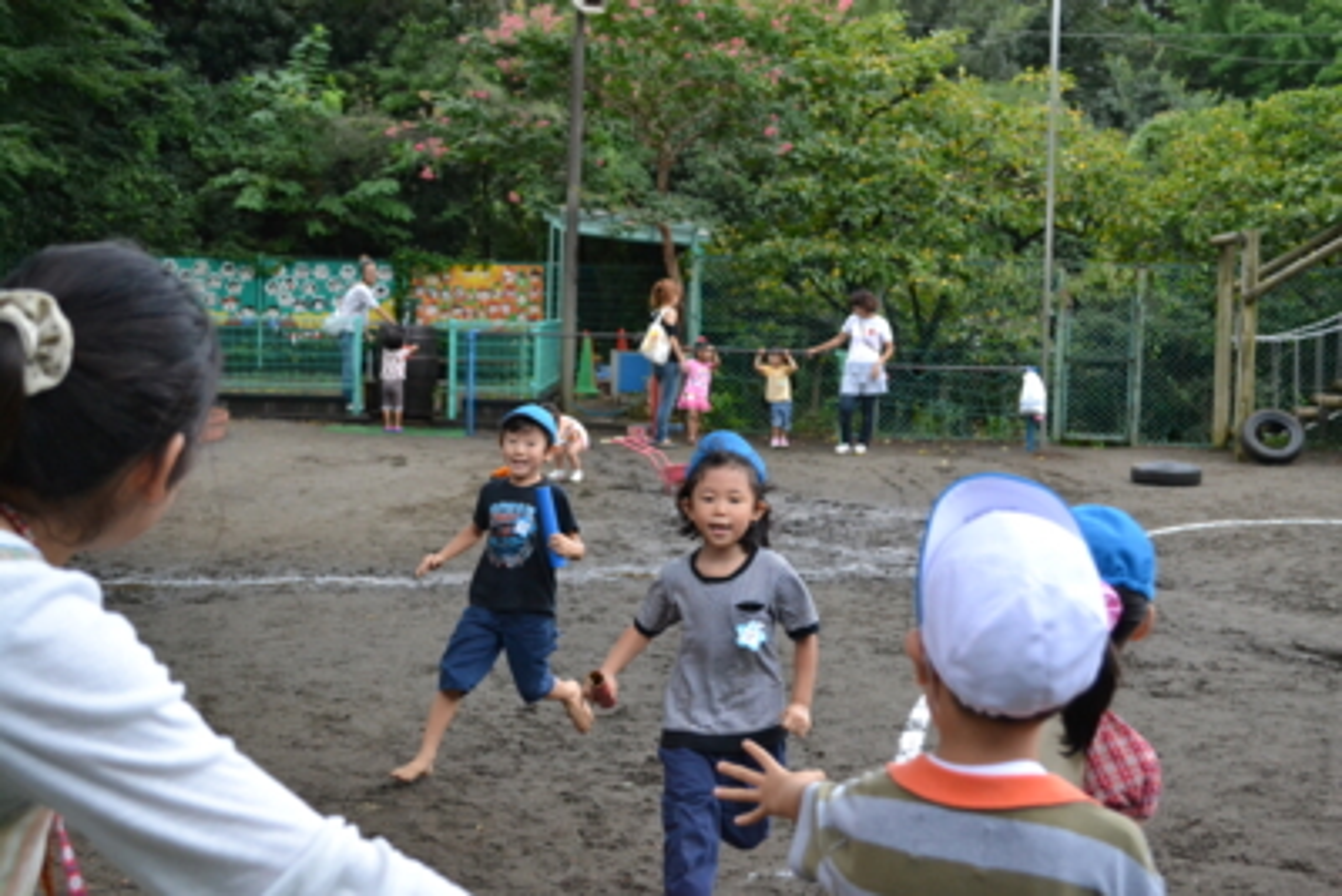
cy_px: 448
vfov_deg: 26.5
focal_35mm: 51
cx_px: 671
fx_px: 1902
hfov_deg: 38.9
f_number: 5
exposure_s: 1/500
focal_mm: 34
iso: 2200
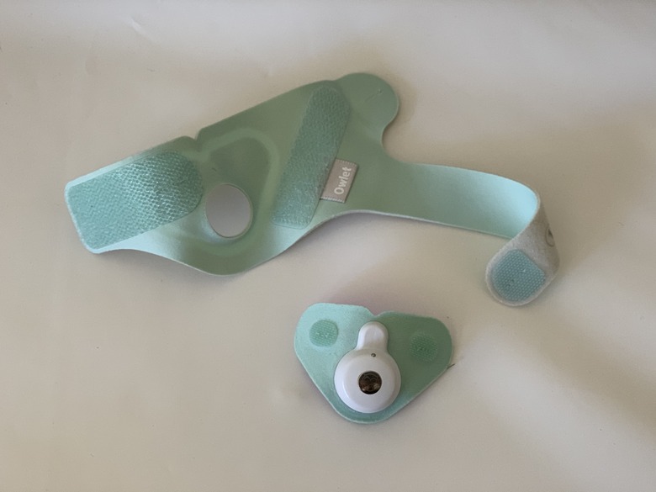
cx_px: 328
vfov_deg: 28.0
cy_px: 246
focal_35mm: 52
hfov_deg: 36.8
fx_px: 985
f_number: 2.4
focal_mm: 6
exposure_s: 1/60
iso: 125
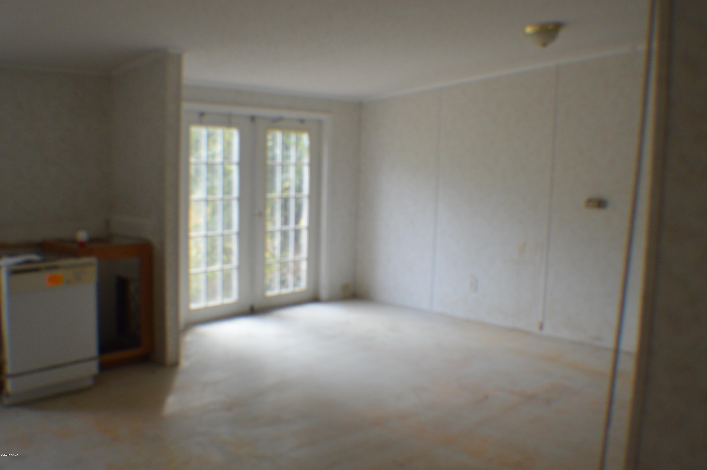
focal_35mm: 42
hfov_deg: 46.4
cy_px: 235
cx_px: 354
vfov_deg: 31.8
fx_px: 824
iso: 400
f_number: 5
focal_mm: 28
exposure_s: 1/100
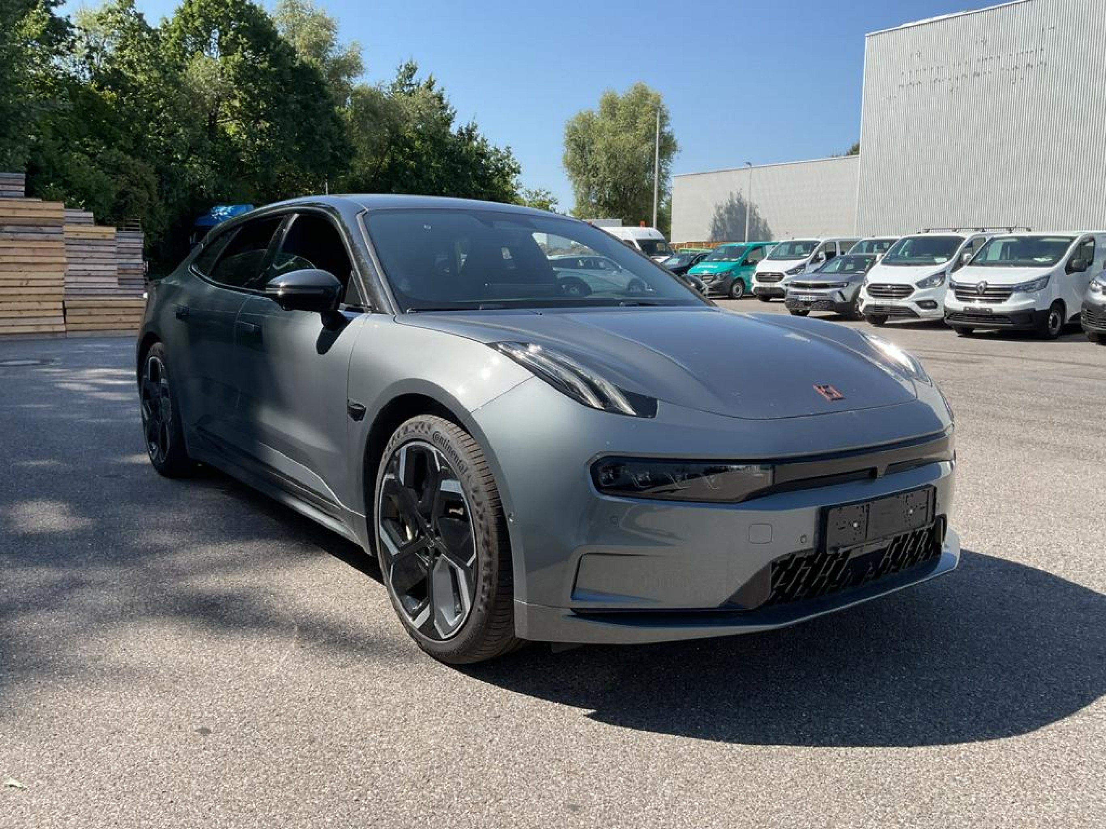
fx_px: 927
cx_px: 553
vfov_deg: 48.2
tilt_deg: -8.8
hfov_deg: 61.7
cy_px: 414
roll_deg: -2.0
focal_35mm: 29
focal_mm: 3
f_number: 1.8
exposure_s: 1/1279
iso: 16
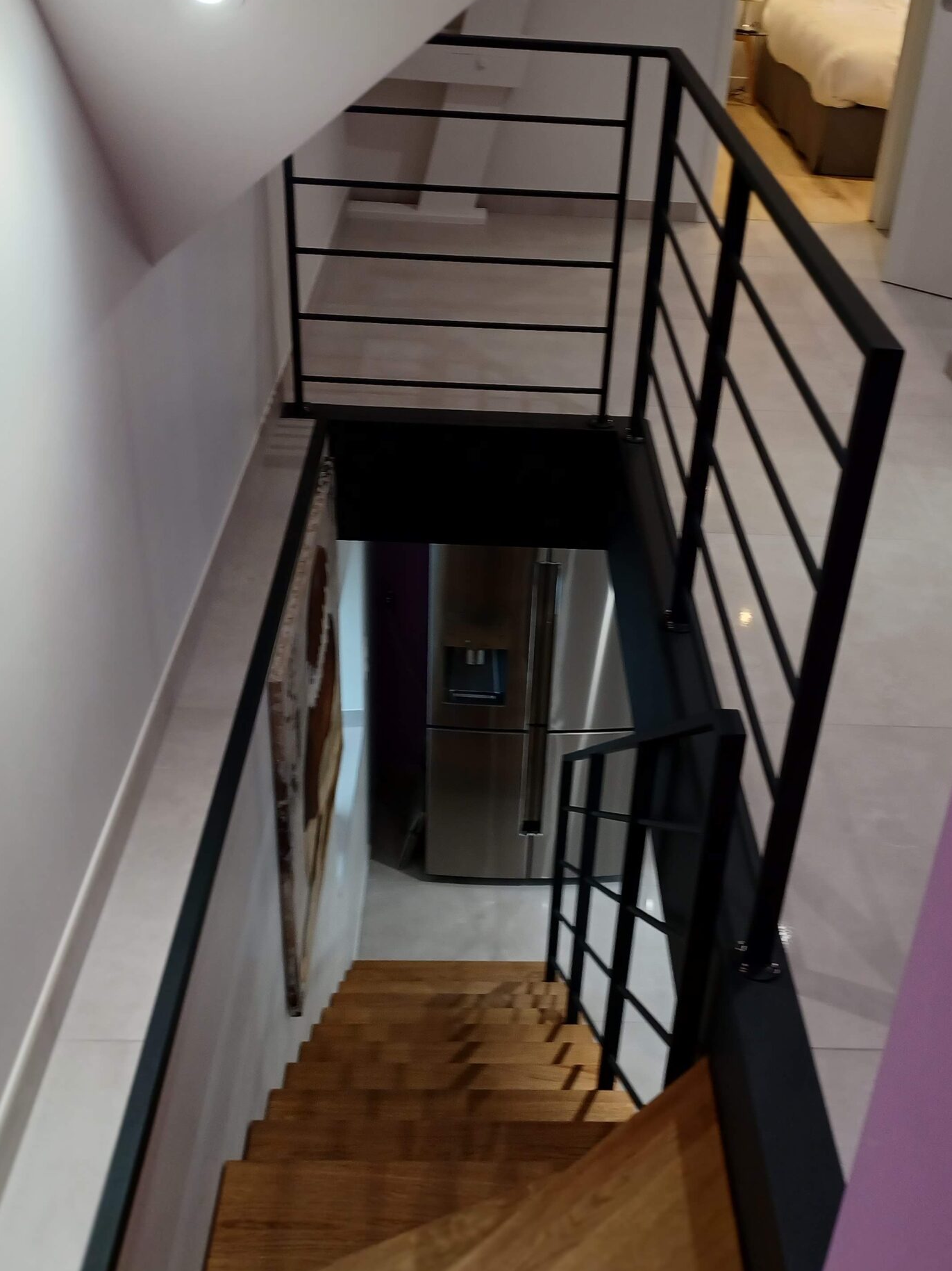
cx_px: 532
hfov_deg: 40.6
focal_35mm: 35
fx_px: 1284
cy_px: 561
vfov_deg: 52.5
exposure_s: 1/33
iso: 250
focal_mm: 4.6
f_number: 1.7
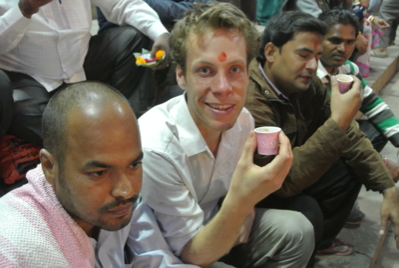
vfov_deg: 37.0
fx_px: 400
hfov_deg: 53.1
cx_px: 200
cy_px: 134
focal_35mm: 36
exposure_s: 1/15
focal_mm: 13.6
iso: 1100
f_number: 4
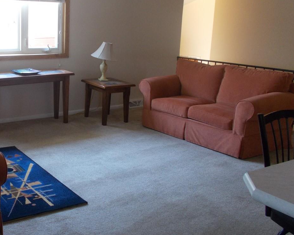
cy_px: 92
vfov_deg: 34.0
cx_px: 60
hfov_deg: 40.4
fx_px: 383
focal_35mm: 44
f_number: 3.2
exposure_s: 1/25
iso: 180
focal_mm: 4.6
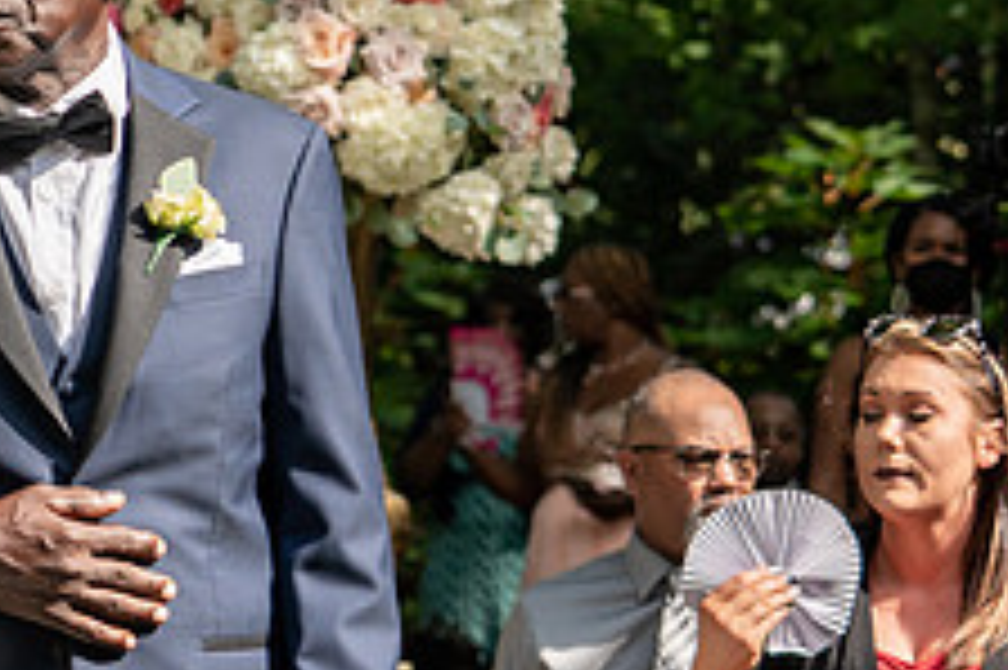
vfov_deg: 6.7
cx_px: -411
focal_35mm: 206
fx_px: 5764
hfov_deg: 9.8
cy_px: 322
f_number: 4
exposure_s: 1/1250
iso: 200
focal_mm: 70
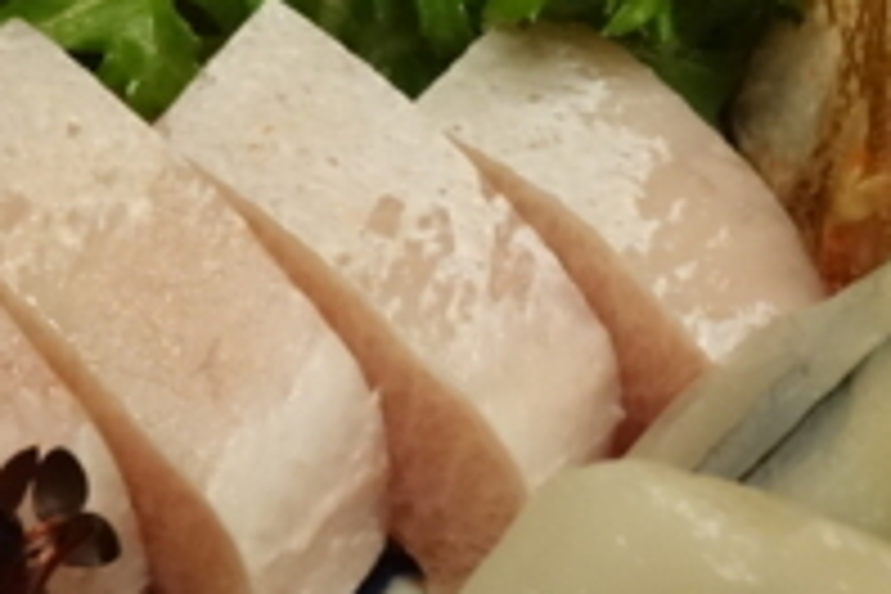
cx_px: 688
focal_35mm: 113
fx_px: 2797
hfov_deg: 18.0
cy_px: 196
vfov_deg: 12.1
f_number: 8
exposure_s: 1/30
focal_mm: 10.4
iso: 2000
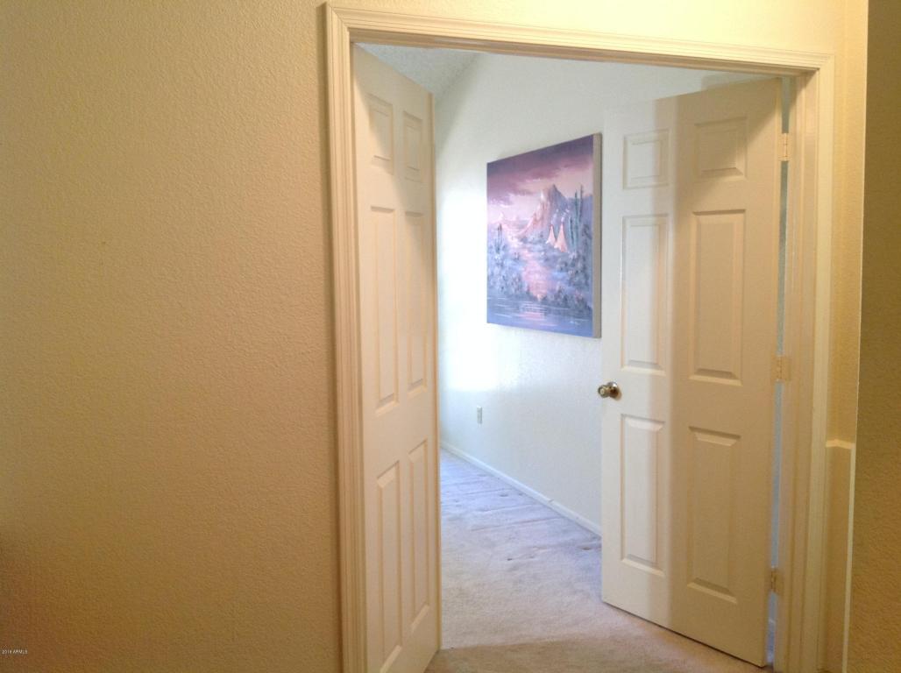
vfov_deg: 40.6
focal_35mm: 35
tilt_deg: -5.8
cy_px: 336
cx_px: 450
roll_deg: +0.5
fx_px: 910
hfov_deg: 52.7
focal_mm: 4.28
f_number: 2.4
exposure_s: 1/15
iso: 100
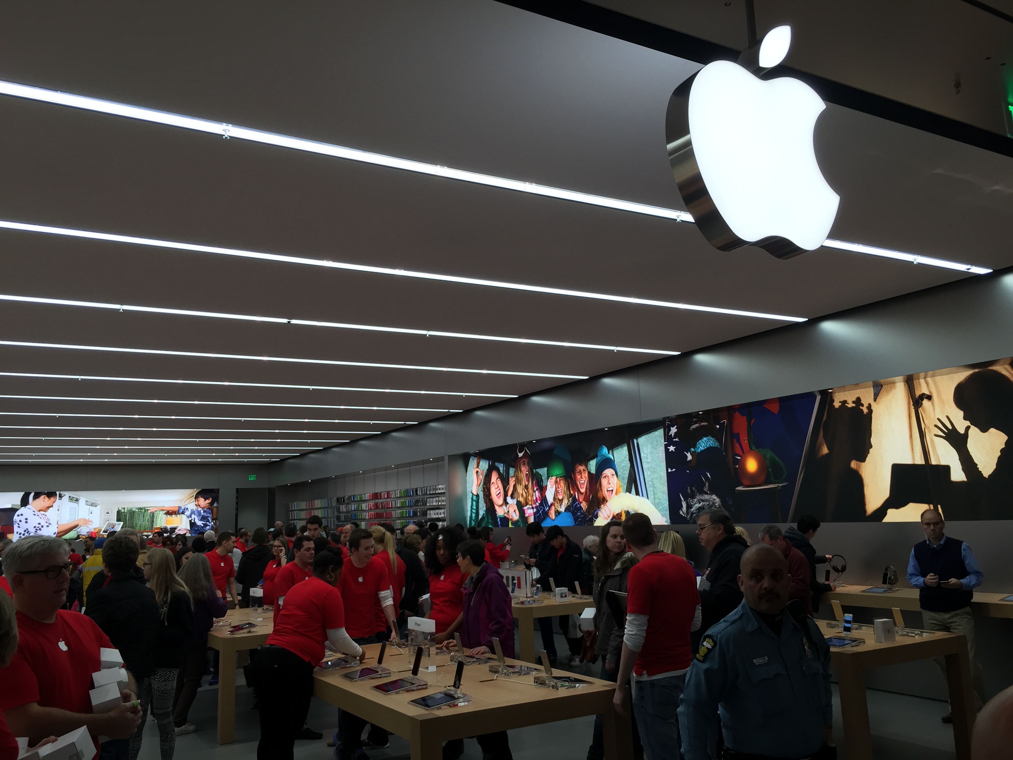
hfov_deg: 61.7
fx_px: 849
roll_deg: +1.6
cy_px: 380
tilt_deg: +9.4
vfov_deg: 48.2
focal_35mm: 29
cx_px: 506
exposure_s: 1/120
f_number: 2.2
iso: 50
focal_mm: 4.15
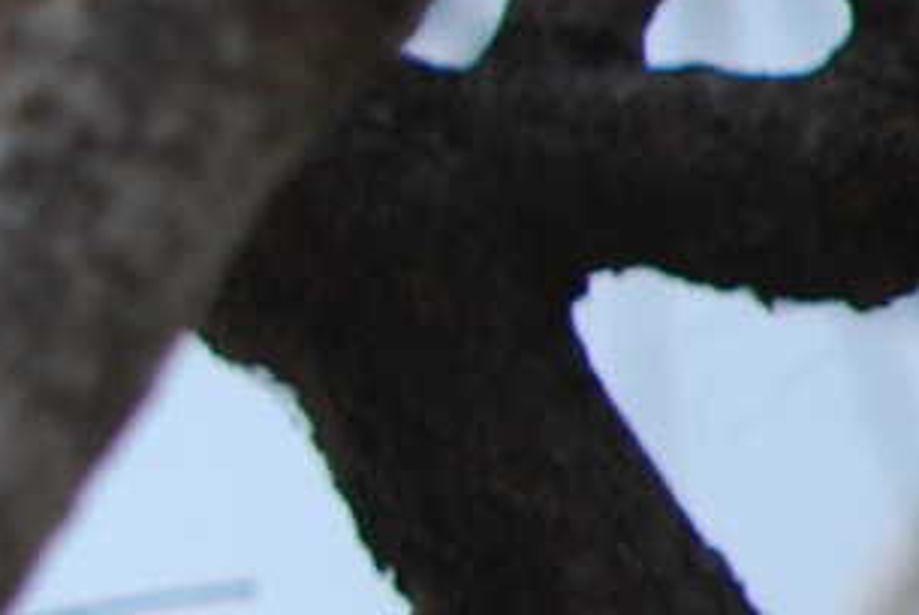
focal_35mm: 2012
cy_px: 511
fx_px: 51410
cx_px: -1865
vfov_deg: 0.7
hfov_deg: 1.0
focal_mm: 200
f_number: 5.6
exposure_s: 1/400
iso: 400
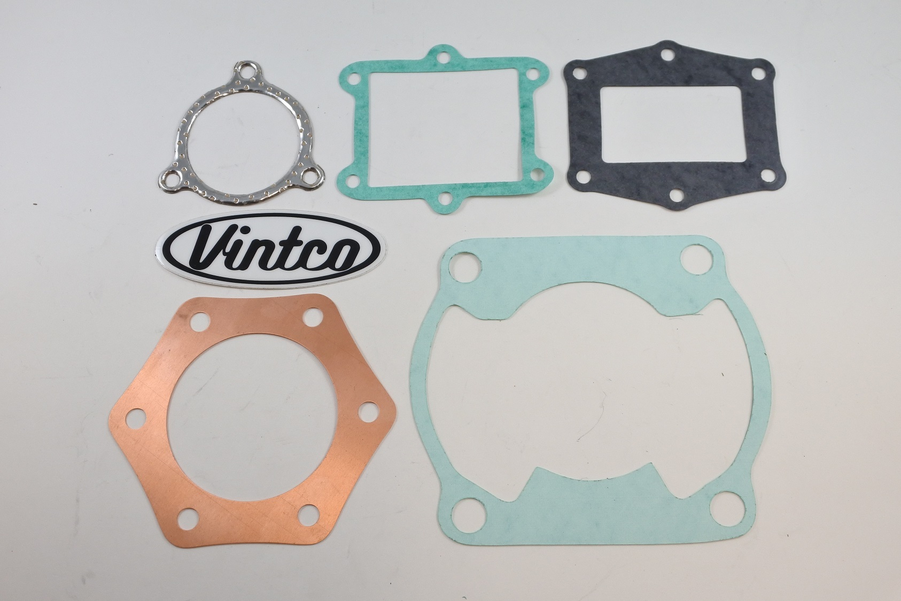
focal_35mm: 36
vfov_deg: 36.9
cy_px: 300
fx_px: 901
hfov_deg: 53.1
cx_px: 450
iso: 400
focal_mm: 13.7
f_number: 4
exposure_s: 1/200
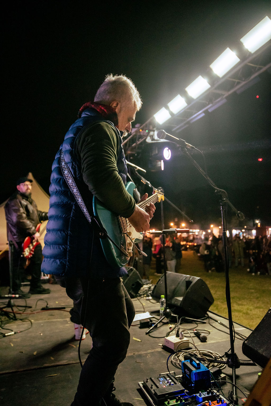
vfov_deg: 63.6
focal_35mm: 29
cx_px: 136
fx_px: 327
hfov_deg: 45.0
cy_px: 203
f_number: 4
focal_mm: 29
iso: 3200
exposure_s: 1/200
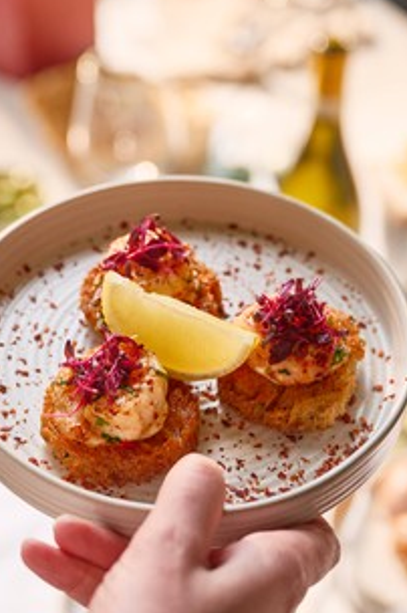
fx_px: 1462
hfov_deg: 15.8
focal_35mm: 86
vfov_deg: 23.6
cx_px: 178
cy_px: 357
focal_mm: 51
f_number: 3.5
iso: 125
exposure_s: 1/200
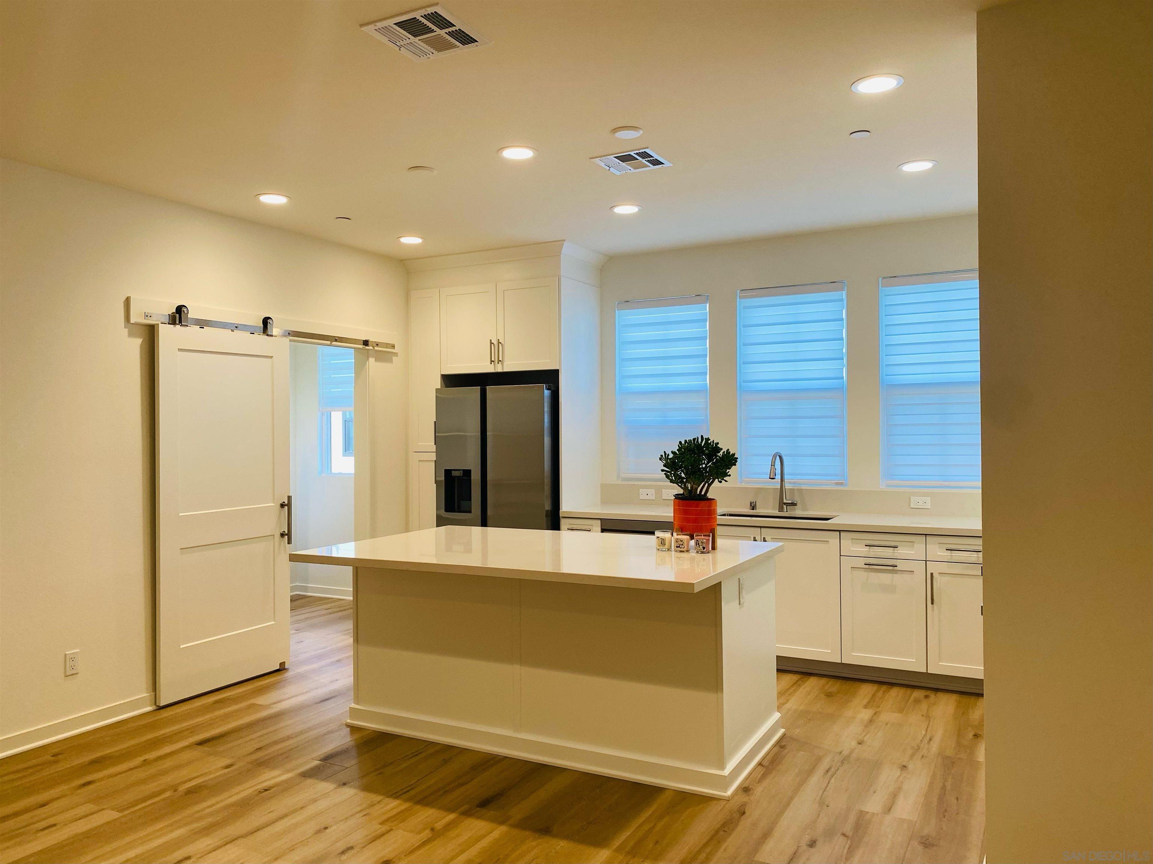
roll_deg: +0.5
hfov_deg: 67.3
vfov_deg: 53.1
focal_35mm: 26
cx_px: 576
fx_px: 866
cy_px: 432
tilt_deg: -0.1
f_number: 1.8
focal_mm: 4.25
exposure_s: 1/120
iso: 64
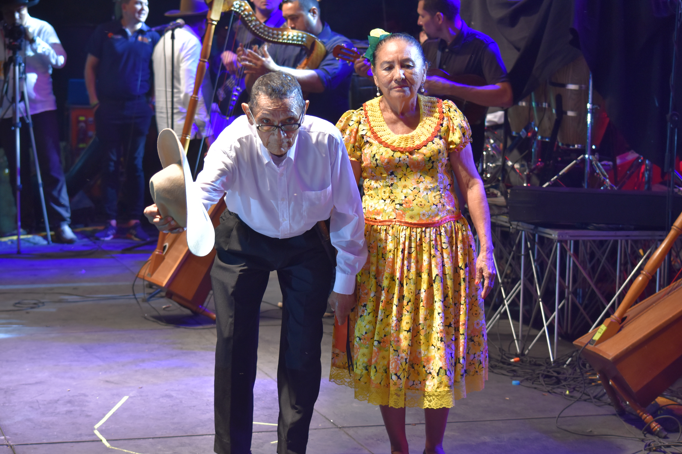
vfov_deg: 14.6
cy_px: 227
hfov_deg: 21.7
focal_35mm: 94
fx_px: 1781
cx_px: 342
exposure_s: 1/125
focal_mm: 62
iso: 800
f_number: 4.5
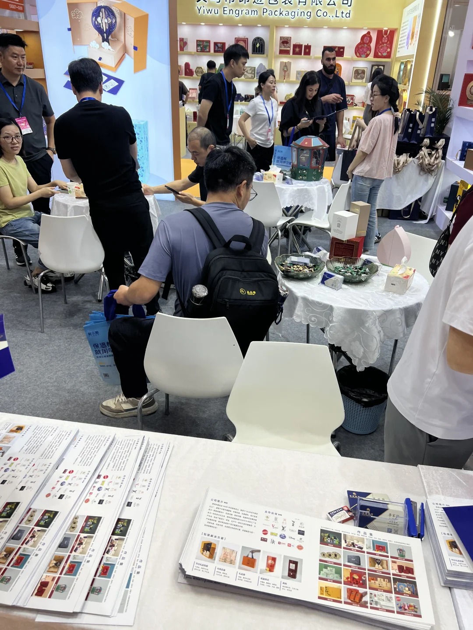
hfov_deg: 53.1
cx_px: 236
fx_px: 474
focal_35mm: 26
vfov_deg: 67.3
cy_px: 315
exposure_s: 1/132
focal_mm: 5.7
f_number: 1.5
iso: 32
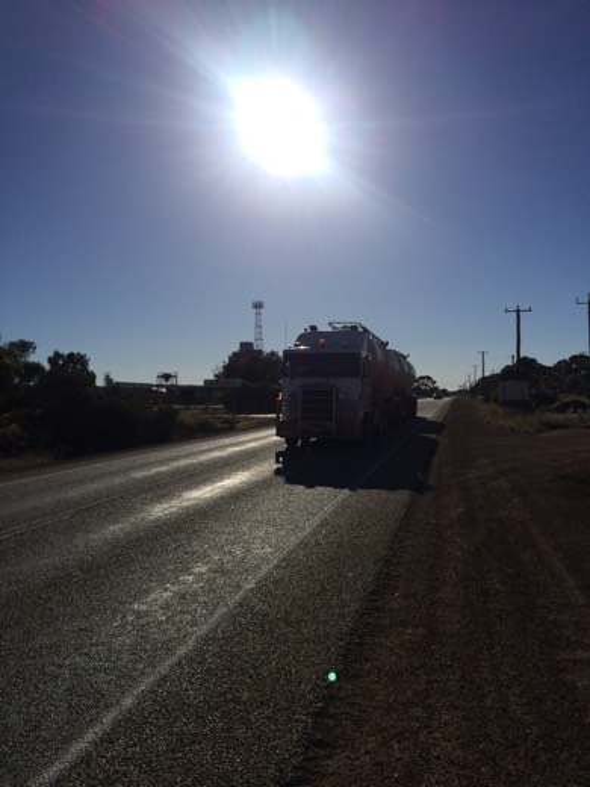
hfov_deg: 48.2
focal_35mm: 29
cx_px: 295
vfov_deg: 61.7
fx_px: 659
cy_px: 394
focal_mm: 4.15
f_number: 2.2
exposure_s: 1/10309
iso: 40
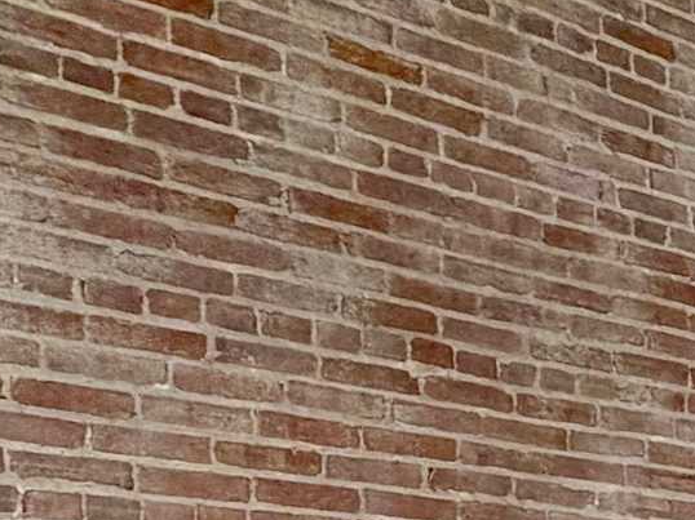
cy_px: 1165
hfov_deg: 18.3
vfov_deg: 14.1
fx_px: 1605
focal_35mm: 80
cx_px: 1302
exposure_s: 1/60
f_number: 2.2
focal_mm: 2.22
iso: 500
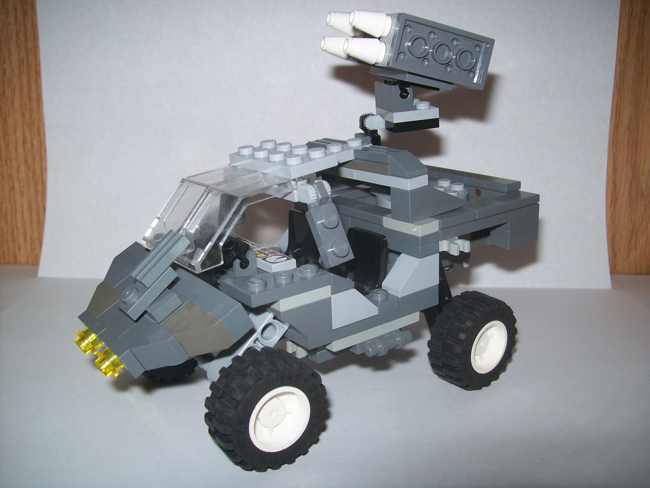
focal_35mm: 36
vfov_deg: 39.7
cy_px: 244
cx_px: 325
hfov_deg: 51.4
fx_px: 676
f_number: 2.7
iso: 80
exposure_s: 1/64
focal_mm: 6
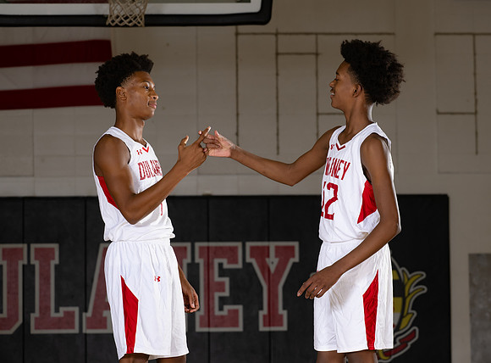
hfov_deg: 15.8
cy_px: 158
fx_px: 1766
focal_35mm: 125
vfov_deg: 11.7
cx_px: 276
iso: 400
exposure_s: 1/125
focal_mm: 103
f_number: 5.6
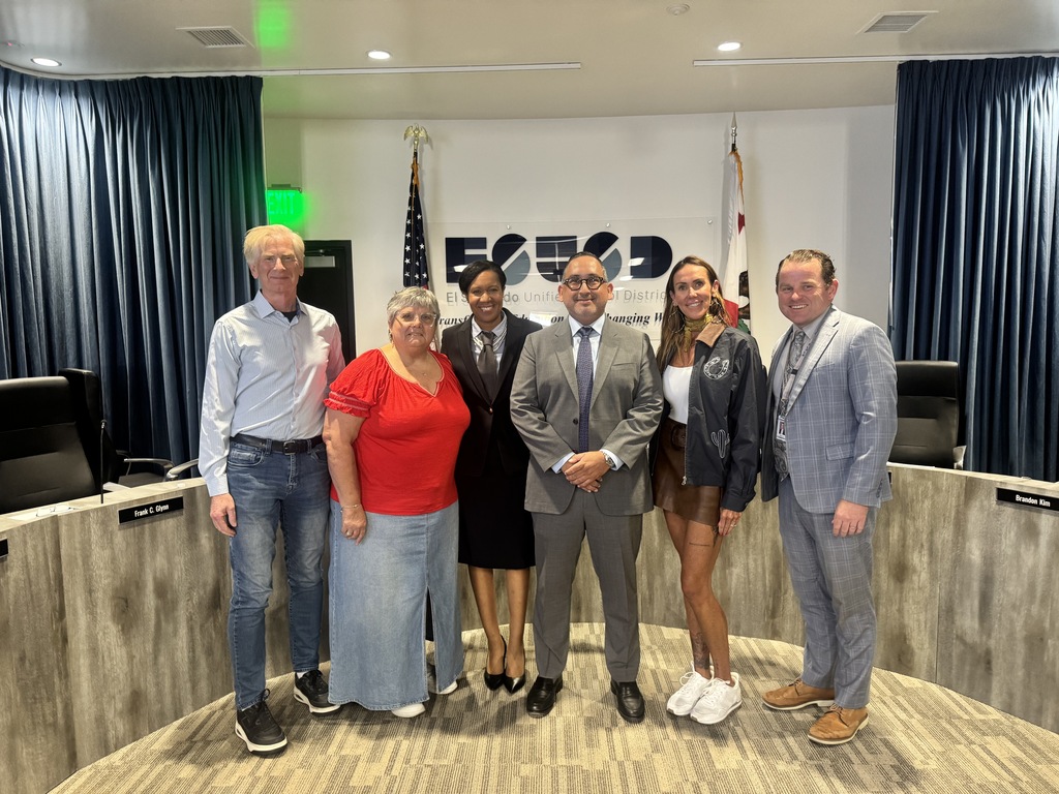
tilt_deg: -5.6
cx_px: 530
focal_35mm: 24
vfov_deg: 56.8
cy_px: 397
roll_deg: +0.7
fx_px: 734
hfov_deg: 71.6
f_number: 1.78
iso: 400
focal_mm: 6.76
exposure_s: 1/60
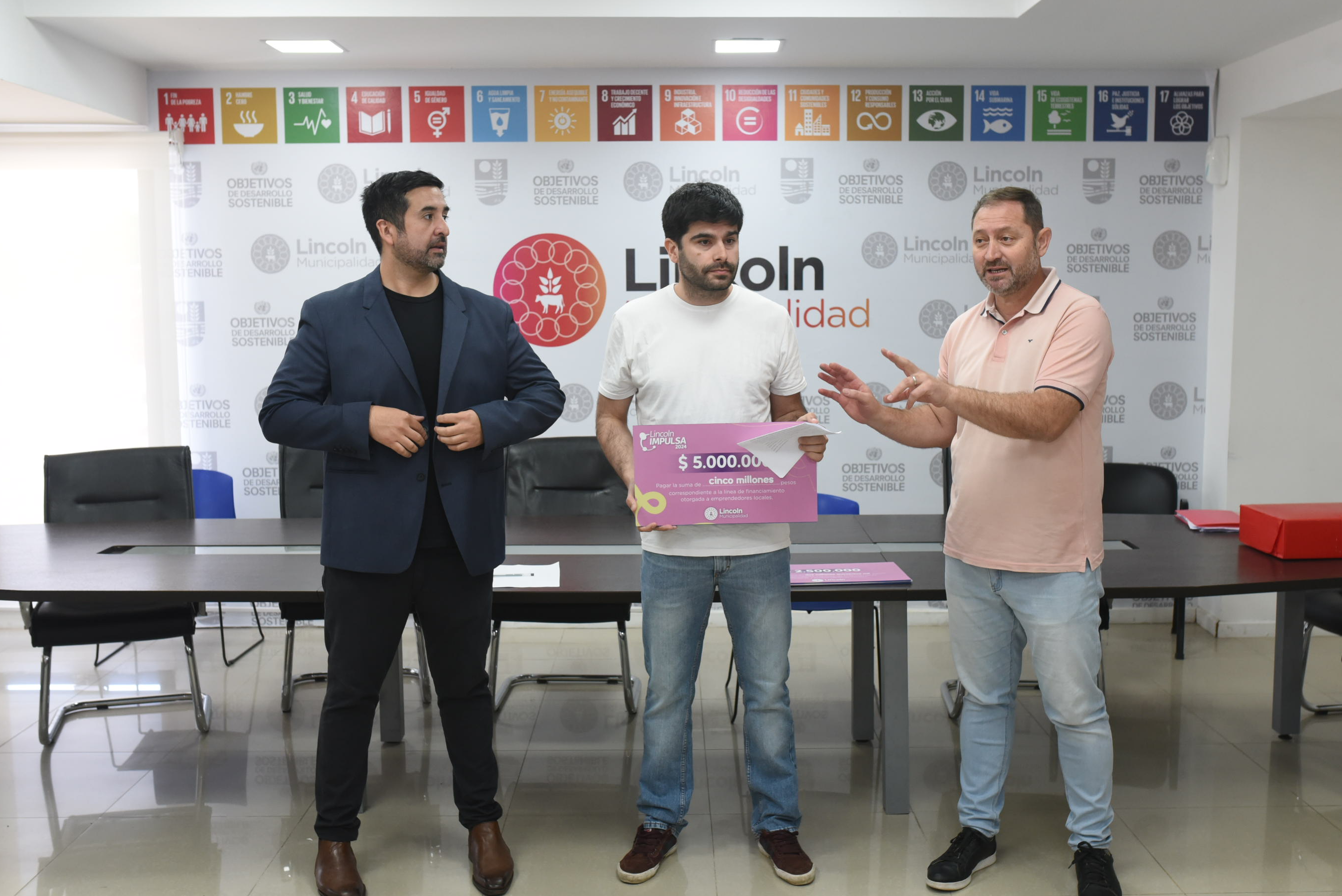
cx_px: 703
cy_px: 456
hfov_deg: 49.5
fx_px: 1454
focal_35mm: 39
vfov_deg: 34.2
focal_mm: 35
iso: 1600
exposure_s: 1/250
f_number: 5.6
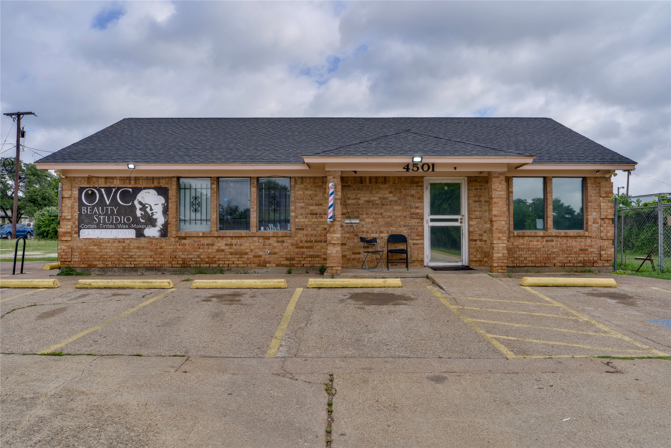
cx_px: 336
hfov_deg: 65.5
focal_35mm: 28
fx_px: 522
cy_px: 224
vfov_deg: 46.4
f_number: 8
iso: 100
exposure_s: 1/250
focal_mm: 28
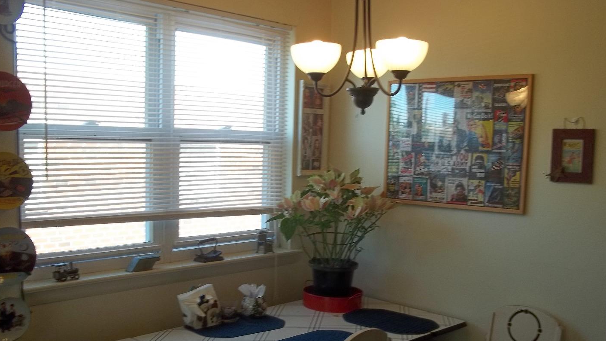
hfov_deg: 50.5
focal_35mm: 40
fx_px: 643
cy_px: 231
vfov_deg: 29.5
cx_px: 303
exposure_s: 1/60
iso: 64
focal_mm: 6.5
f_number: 3.1
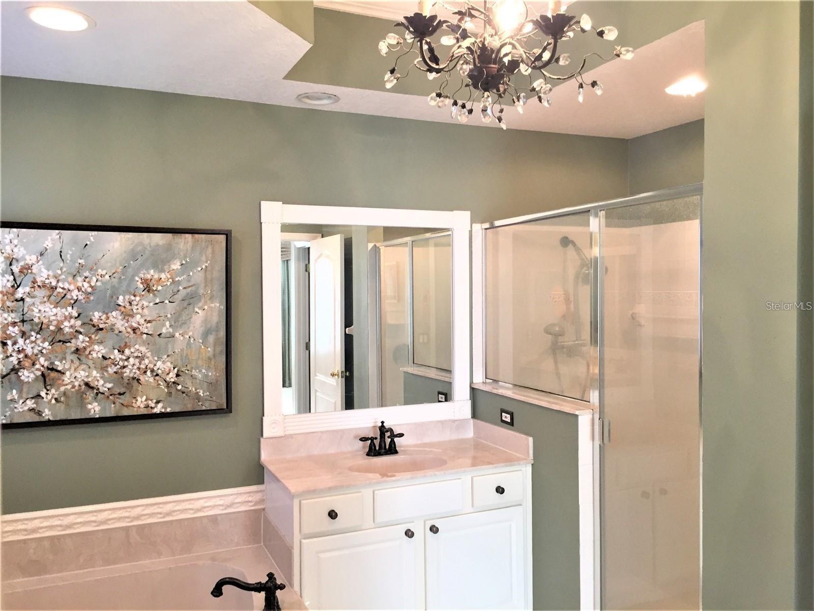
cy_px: 306
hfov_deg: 61.7
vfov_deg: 48.2
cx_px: 407
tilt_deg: -2.2
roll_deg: -1.0
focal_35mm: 29
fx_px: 682
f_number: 2.2
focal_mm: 4.15
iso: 100
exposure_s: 1/30
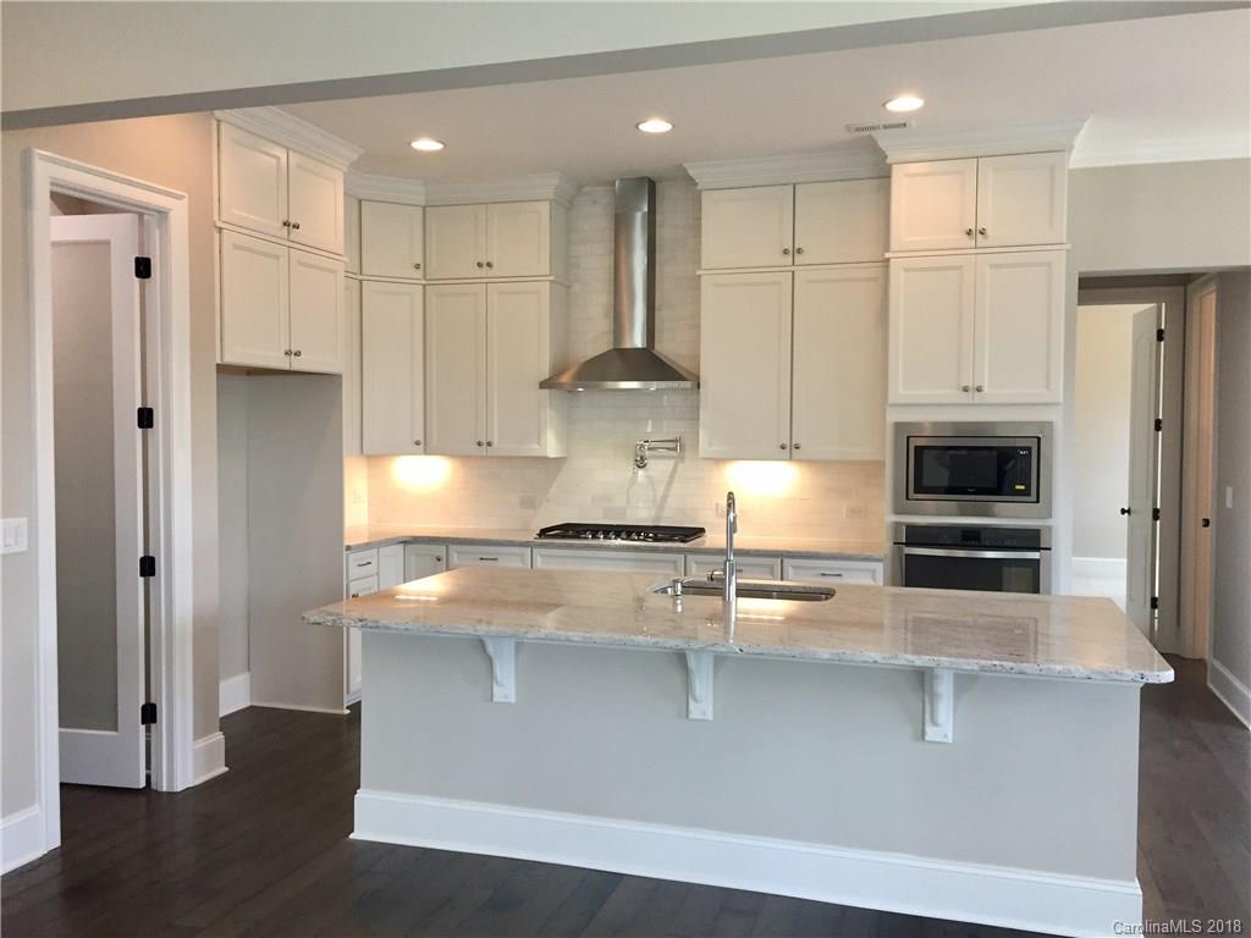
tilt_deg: -2.5
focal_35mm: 29
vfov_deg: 48.2
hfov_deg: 61.7
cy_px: 469
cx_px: 626
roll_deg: +0.3
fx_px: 1048
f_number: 2.2
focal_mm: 4.15
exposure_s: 1/30
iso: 50
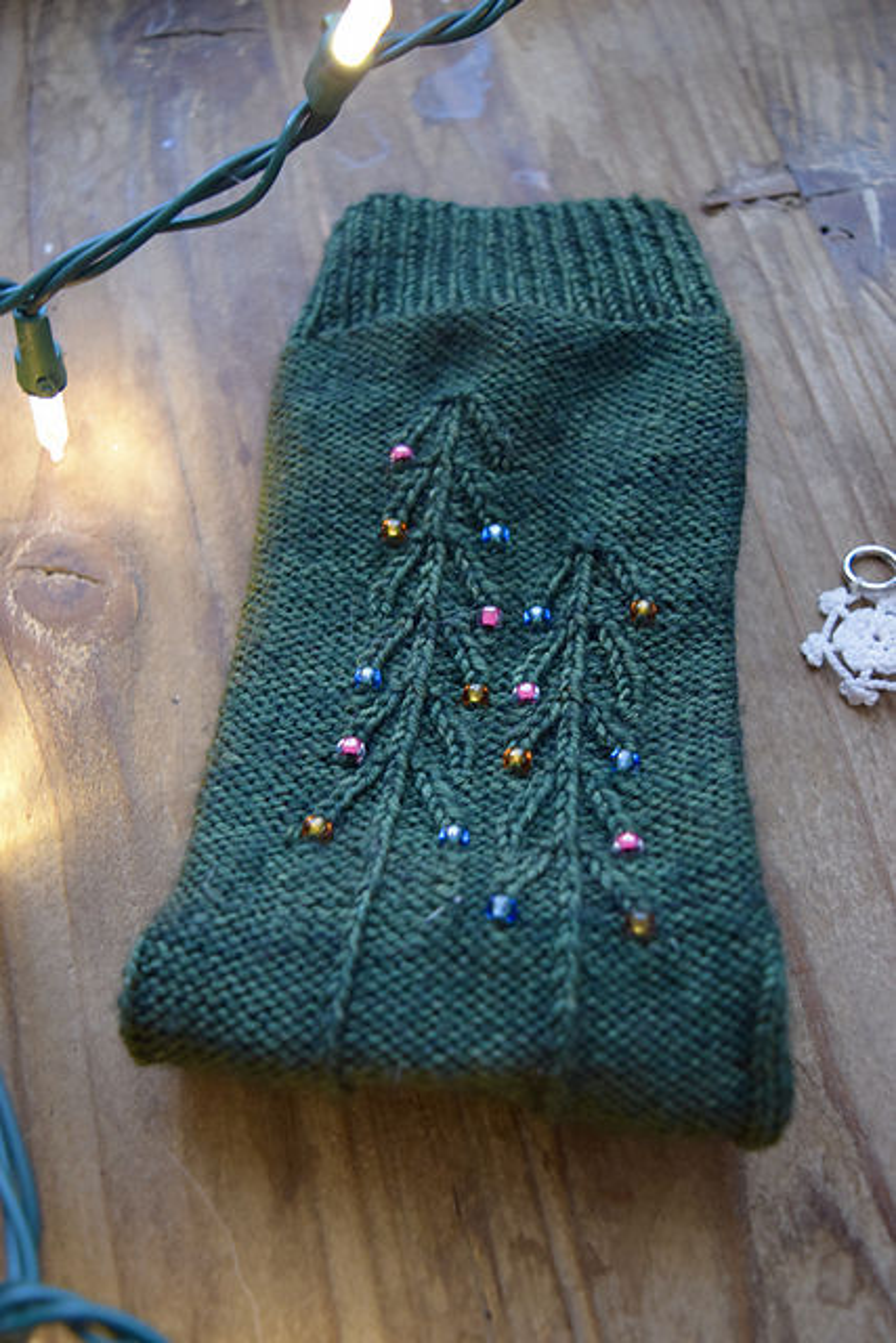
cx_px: 448
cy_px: 672
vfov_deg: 53.1
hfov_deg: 36.9
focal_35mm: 36
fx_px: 1343
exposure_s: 1/40
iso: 1600
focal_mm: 24
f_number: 4
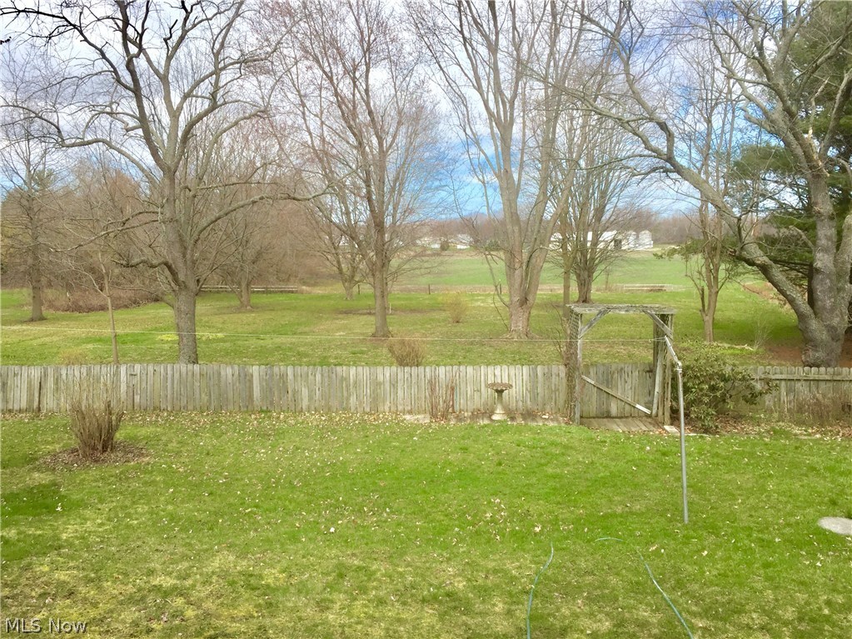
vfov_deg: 48.2
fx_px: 714
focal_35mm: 29
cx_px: 426
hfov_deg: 61.7
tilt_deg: -5.8
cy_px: 320
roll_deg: -0.1
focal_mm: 4.15
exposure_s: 1/1319
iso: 32
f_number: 2.2
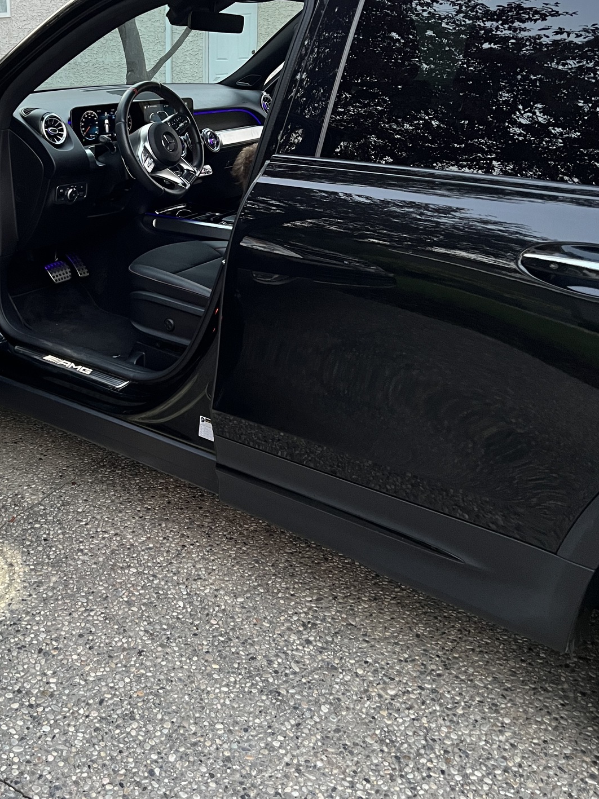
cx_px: 178
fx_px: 854
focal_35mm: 37
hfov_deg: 38.0
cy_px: 270
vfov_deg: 49.3
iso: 500
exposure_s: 1/60
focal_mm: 5.7
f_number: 1.5
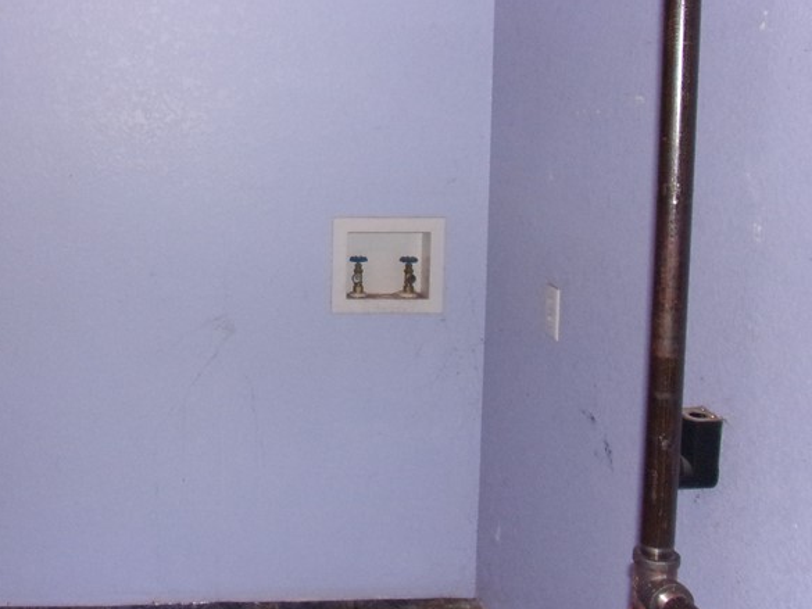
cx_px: 212
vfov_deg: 34.1
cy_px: 221
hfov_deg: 43.5
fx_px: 985
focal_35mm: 42
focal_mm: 4.3
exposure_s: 1/34
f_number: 3.3
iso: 200
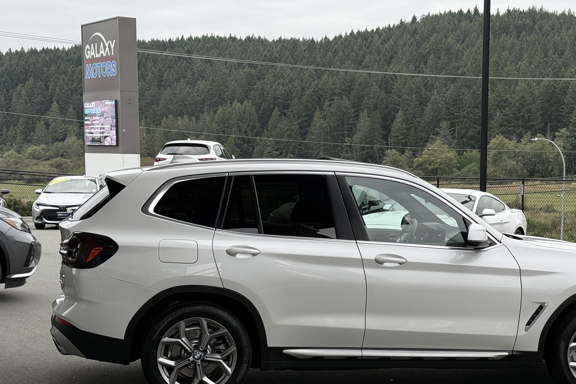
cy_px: 268
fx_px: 1024
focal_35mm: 64
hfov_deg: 31.3
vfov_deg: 21.1
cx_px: 368
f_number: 1.78
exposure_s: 1/549
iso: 64
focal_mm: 6.76
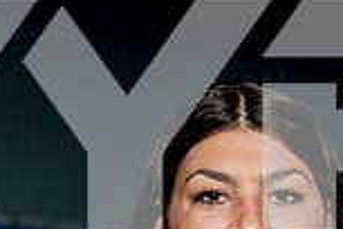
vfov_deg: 5.1
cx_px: 226
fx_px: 2544
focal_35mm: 267
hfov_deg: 7.7
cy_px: 387
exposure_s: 1/200
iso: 250
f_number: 5
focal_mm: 70
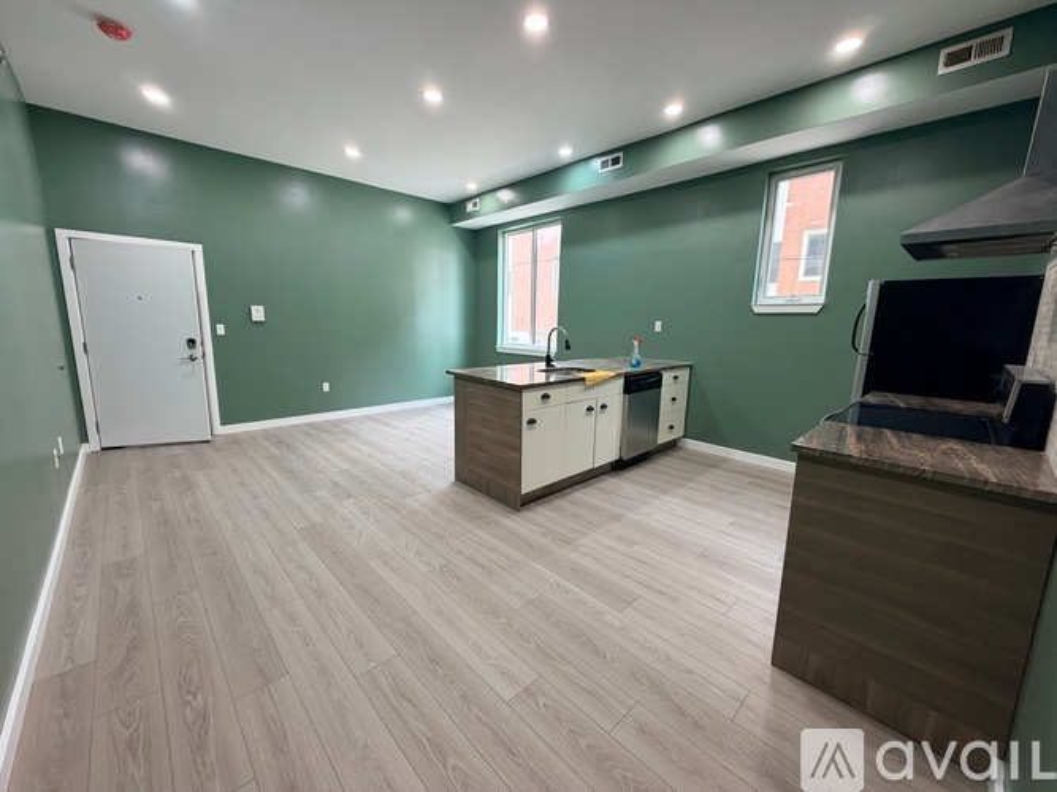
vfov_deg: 85.7
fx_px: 427
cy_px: 396
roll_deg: -0.9
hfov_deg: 102.1
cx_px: 528
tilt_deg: -9.5
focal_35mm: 14
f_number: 2.2
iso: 200
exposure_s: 1/60
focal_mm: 2.22
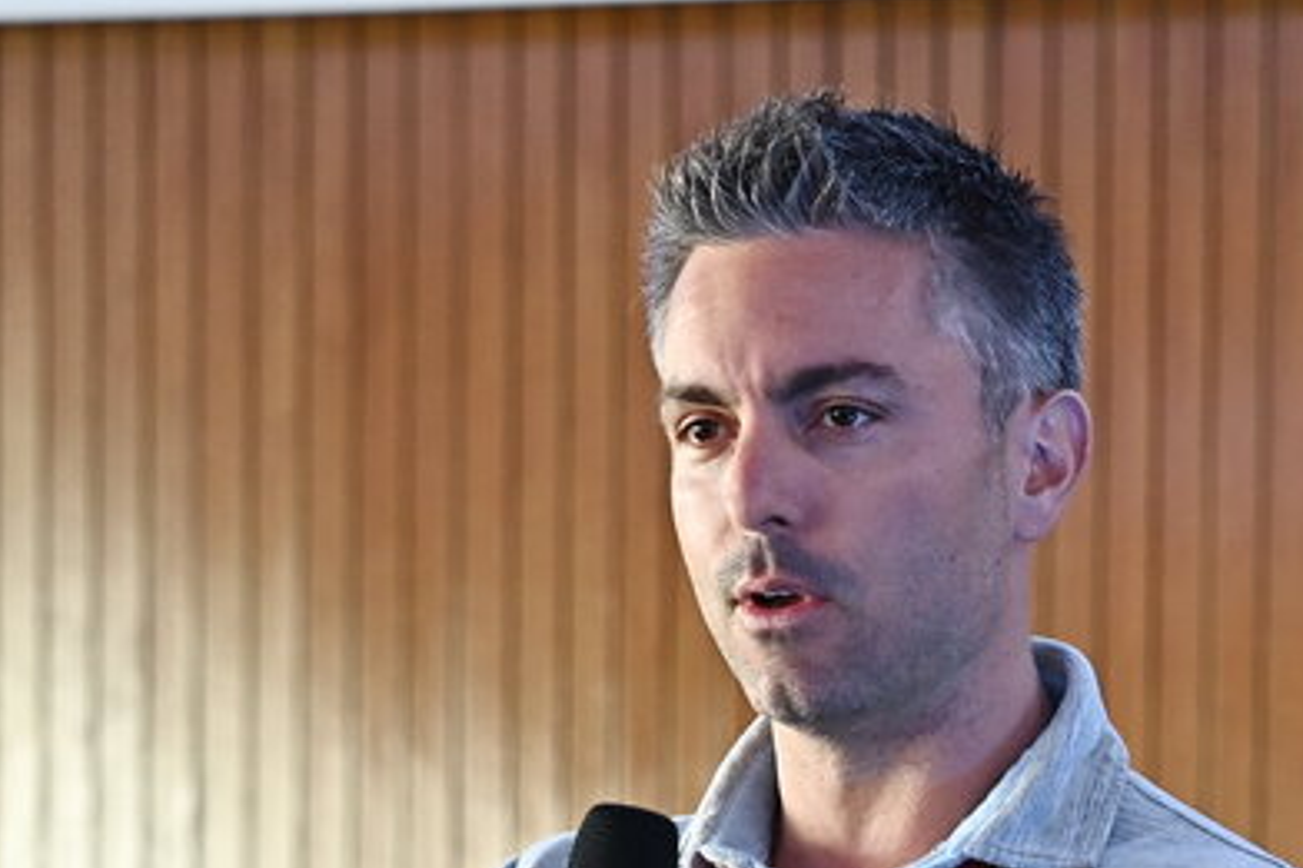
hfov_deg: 4.9
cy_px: 1126
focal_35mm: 418
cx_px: 984
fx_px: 15122
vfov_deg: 3.3
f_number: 2.8
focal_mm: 160
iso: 1000
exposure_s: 1/250
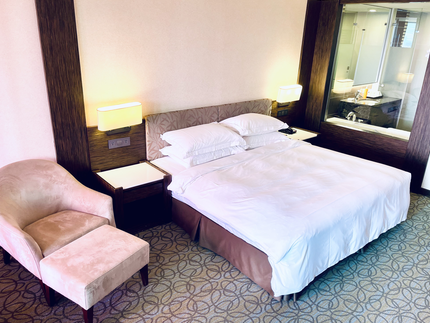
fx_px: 323
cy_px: 162
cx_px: 208
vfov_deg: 53.1
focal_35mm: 26
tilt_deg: -21.7
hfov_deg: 67.3
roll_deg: -2.1
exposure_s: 1/120
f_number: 1.6
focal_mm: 5.1
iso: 80
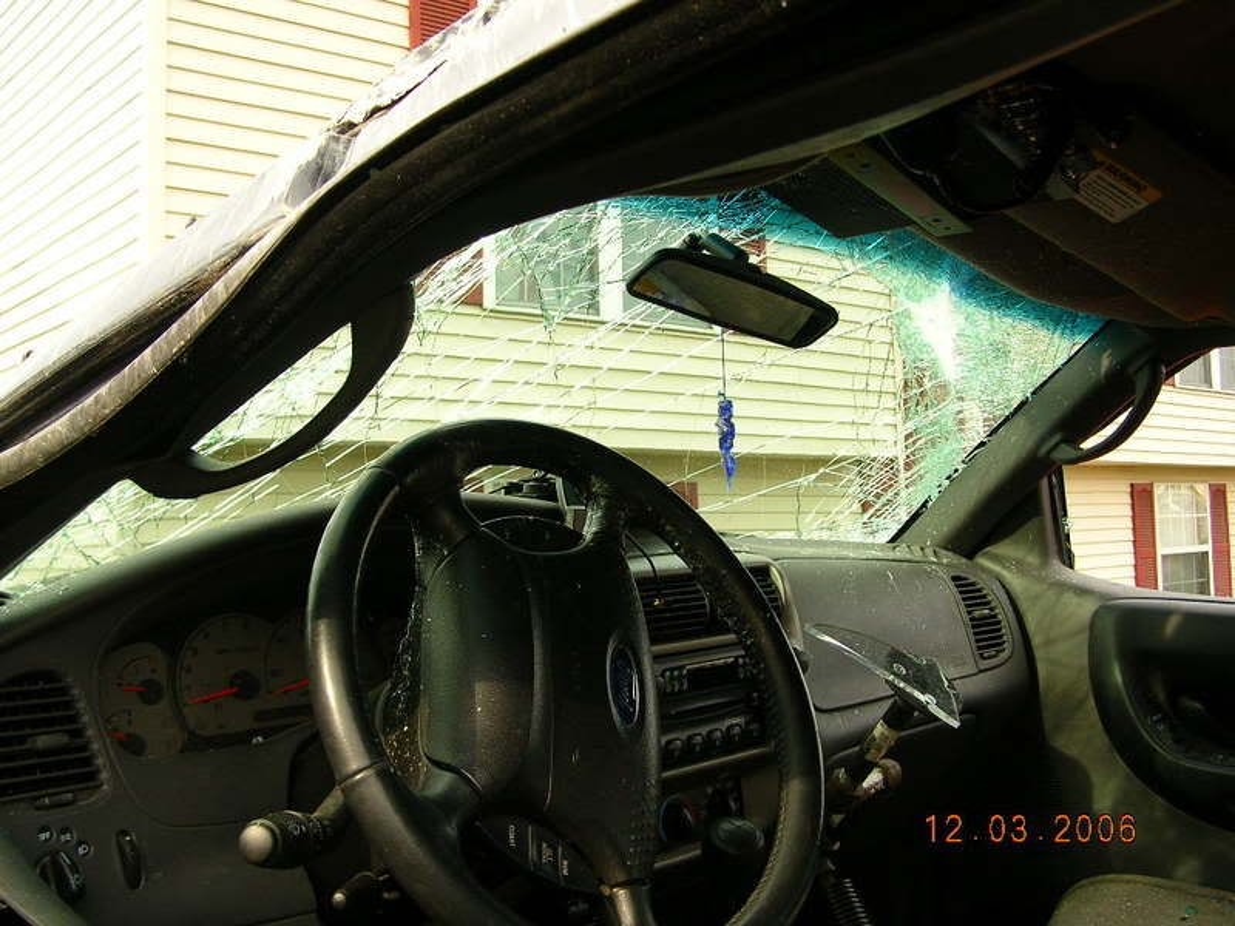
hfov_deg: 51.4
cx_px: 618
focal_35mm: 36
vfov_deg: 39.7
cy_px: 463
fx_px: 1284
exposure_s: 1/162
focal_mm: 6
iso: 50
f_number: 2.7
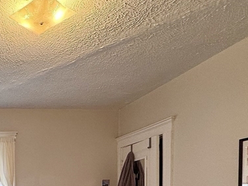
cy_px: 211
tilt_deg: -2.2
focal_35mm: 38
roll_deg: +1.1
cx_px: -18
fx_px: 272
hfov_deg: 40.5
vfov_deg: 32.5
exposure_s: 1/120
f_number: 2.2
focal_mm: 2.22
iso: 160
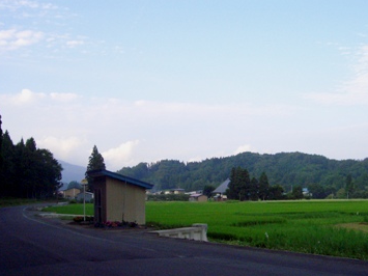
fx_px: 478
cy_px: 157
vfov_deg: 32.1
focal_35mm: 45
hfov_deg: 42.1
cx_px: 186
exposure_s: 1/1000
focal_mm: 8
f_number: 4.8
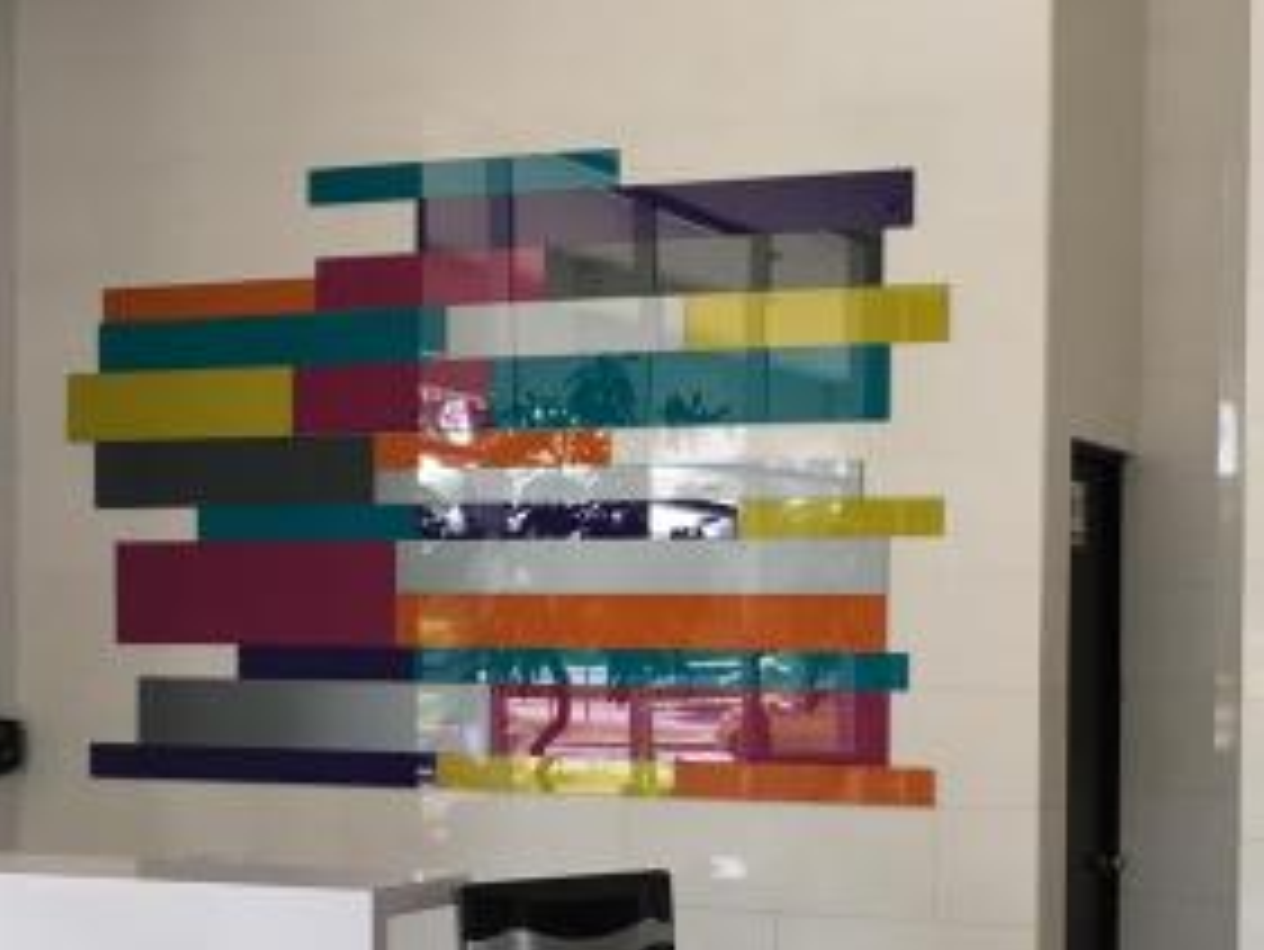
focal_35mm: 66
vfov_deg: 22.1
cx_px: 855
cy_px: 702
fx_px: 2411
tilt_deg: -2.3
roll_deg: +0.2
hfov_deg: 29.2
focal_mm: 4.15
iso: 25
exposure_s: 1/40
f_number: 2.2
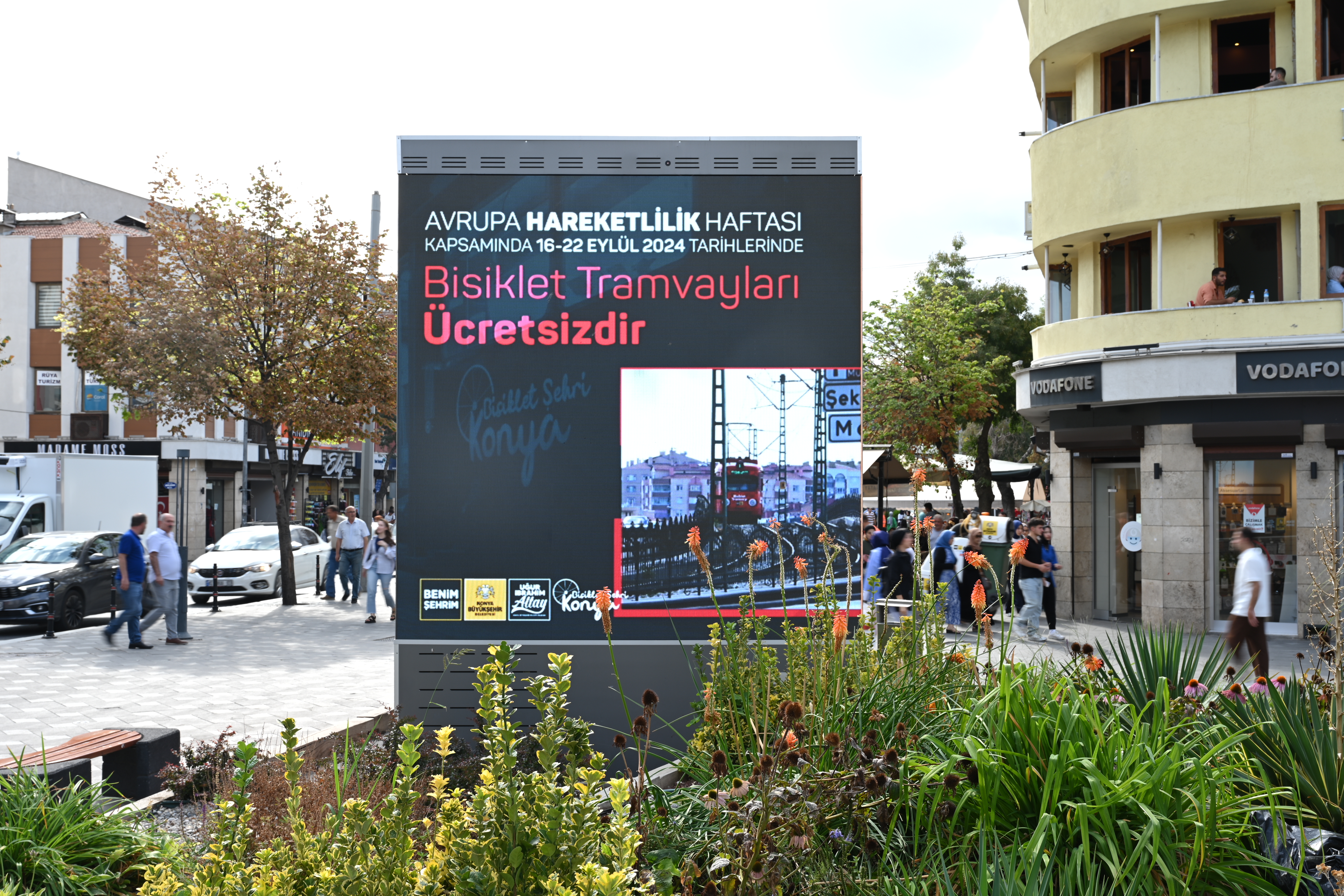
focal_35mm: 41
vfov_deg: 32.6
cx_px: 672
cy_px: 448
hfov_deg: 47.4
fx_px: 1531
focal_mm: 41
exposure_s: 1/15
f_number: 10
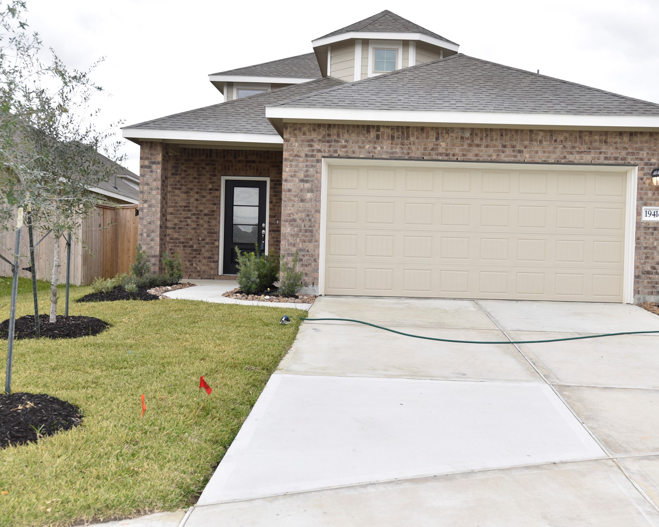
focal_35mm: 40
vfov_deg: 37.3
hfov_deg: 45.6
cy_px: 261
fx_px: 780
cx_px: 382
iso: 100
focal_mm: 35
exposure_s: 1/125
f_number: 5.6
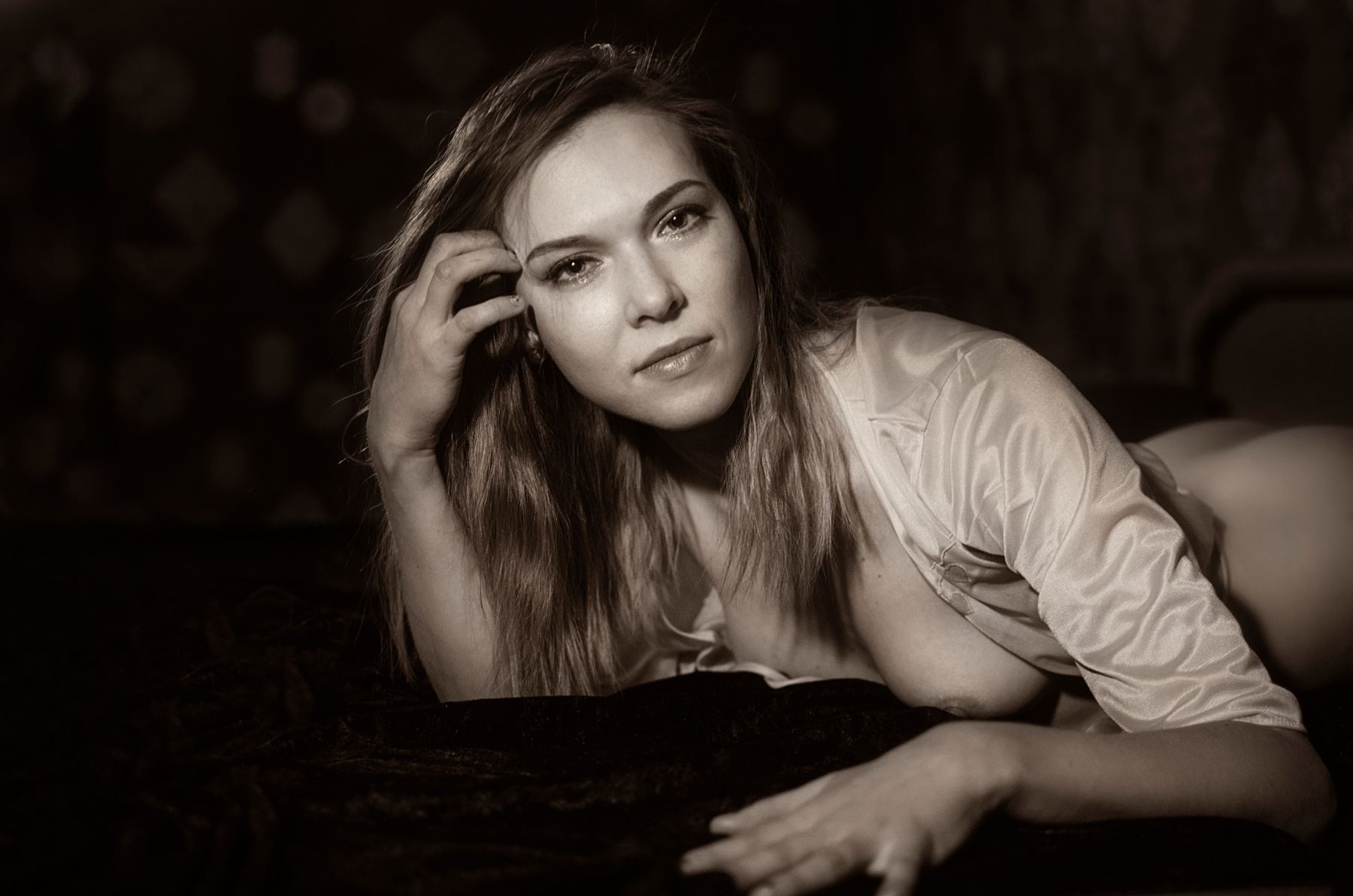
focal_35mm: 52
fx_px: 1969
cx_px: 676
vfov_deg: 25.6
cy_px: 448
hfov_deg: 37.9
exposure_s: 1/100
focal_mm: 35
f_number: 1.8
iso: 400
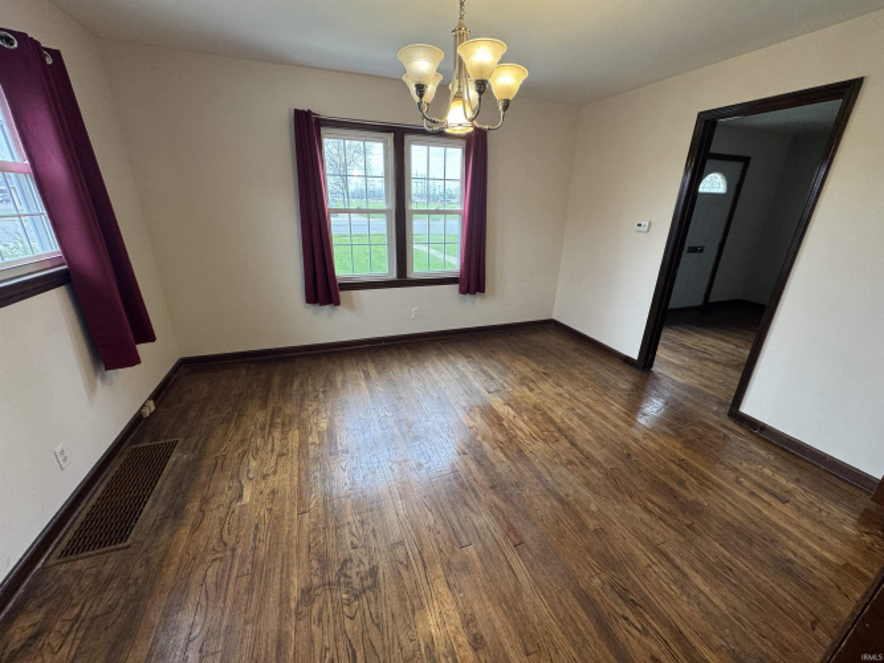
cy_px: 332
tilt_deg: -20.8
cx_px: 442
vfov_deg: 85.7
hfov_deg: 102.1
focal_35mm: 14
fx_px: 357
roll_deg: -1.9
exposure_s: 1/120
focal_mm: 2.22
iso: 160
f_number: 2.2
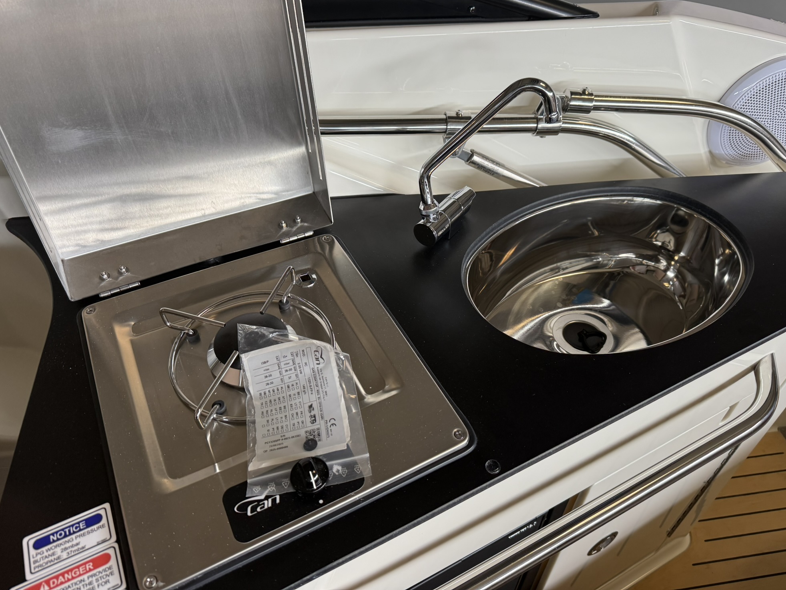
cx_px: 403
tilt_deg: -44.9
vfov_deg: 54.9
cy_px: 283
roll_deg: -1.3
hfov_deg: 69.4
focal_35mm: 25
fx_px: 568
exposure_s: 1/121
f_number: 1.78
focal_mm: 6.76
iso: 160
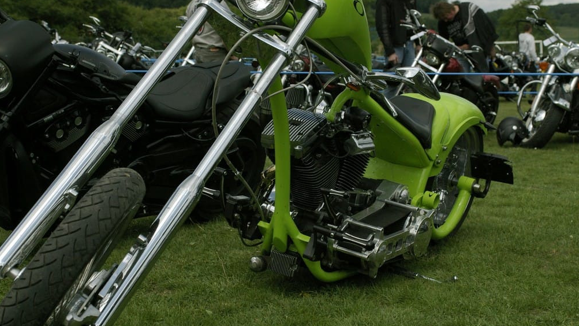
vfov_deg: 19.2
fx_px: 960
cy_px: 136
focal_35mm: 63
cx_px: 294
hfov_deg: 33.6
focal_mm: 39
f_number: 5.6
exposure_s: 1/3200
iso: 800
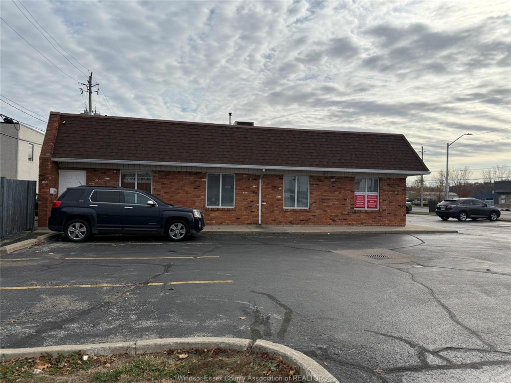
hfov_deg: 71.6
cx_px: 256
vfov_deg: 56.8
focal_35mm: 24
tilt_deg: +1.1
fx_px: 354
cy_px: 192
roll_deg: -1.7
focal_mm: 6.76
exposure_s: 1/8130
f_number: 1.78
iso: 80
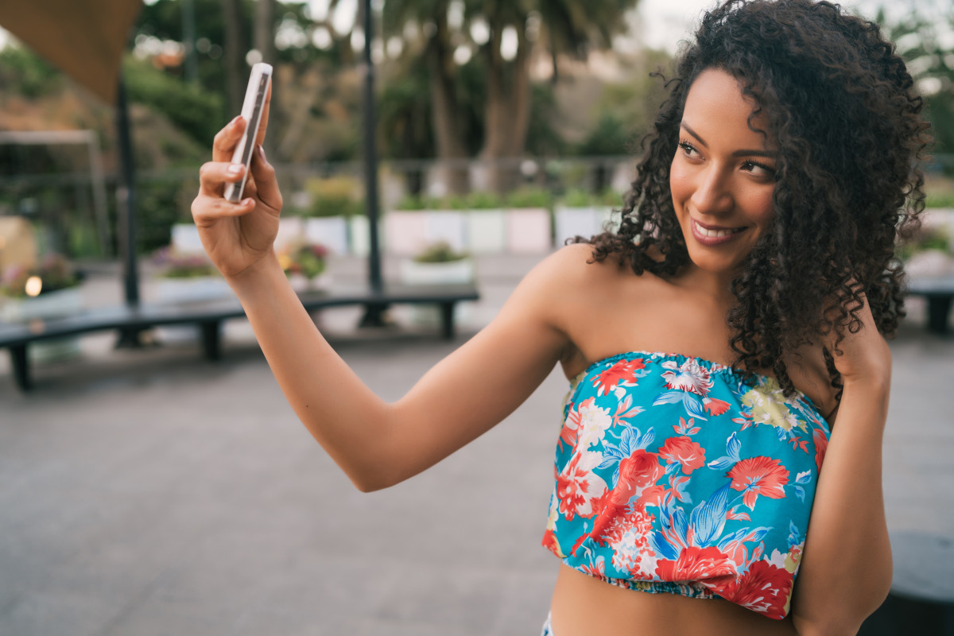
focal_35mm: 35
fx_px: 927
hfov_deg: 54.4
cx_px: 477
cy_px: 318
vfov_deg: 37.9
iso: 100
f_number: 2.5
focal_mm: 35
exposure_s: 1/250
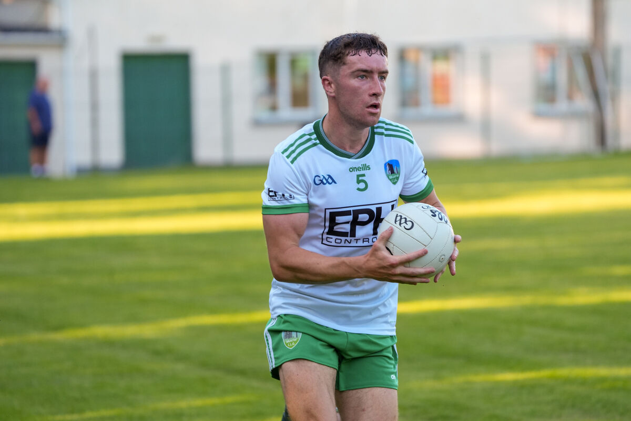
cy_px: 210
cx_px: 316
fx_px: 5416
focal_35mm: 309
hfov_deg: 6.7
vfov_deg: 4.4
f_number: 6.3
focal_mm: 309
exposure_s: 1/1000
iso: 1600
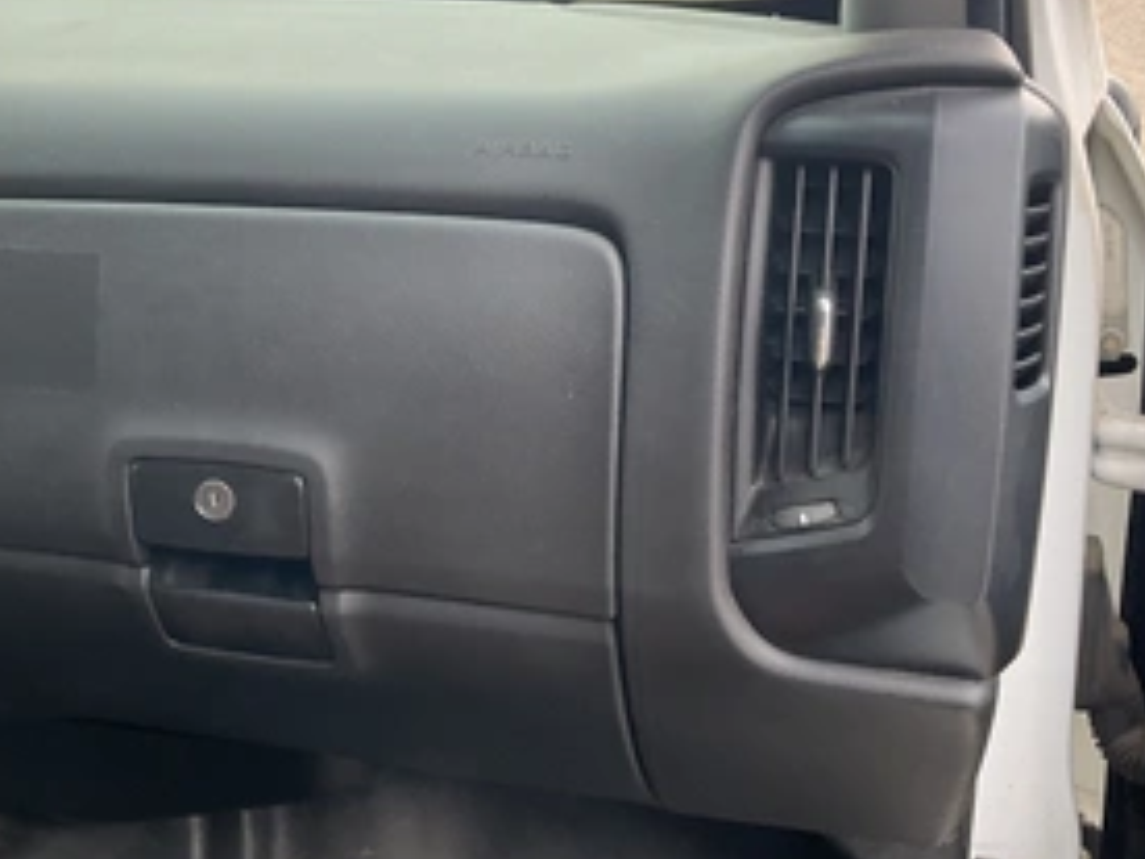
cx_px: 444
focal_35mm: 42
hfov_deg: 44.5
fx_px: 1389
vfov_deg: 34.3
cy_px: 373
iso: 32
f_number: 1.8
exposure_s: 1/122
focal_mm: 3
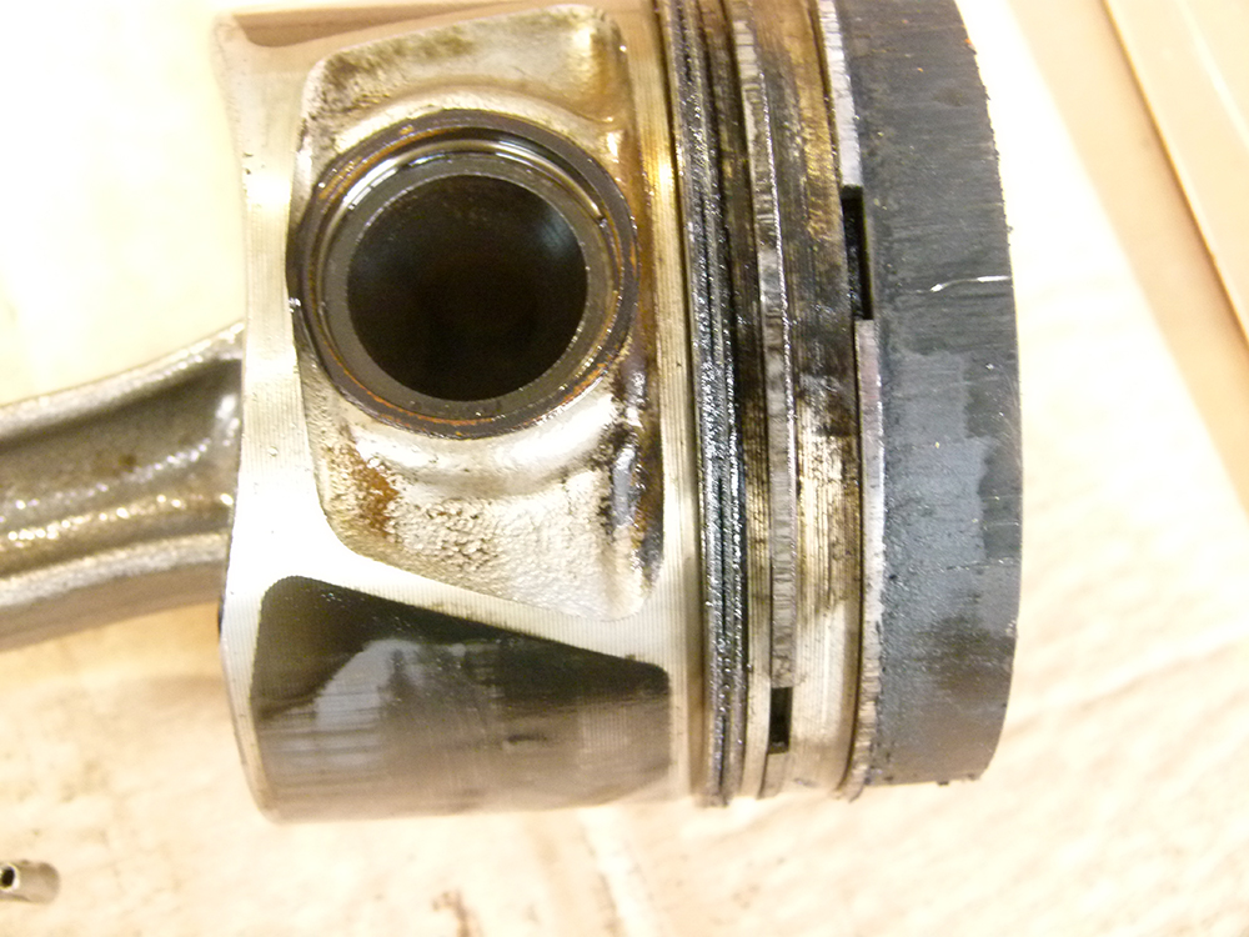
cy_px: 468
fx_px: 2381
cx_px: 624
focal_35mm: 66
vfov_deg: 22.3
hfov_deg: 29.4
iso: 400
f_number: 3.3
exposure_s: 1/8
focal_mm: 11.8
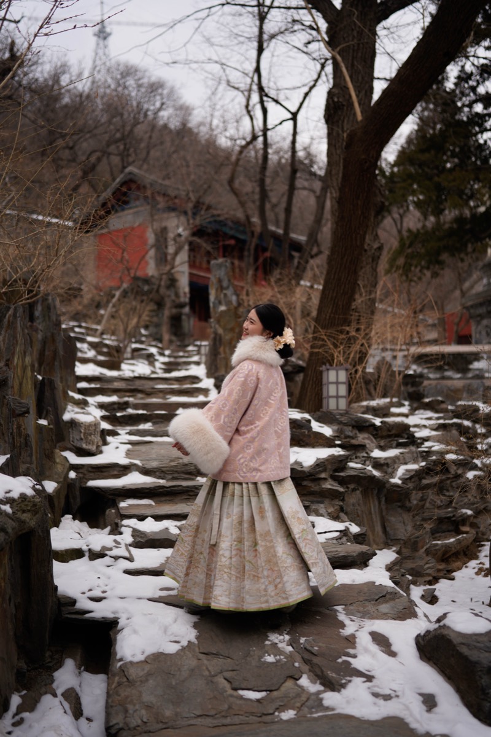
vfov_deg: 54.4
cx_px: 246
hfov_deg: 37.9
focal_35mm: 35
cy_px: 368
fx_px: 716
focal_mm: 35
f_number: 1.4
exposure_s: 1/1250
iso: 100
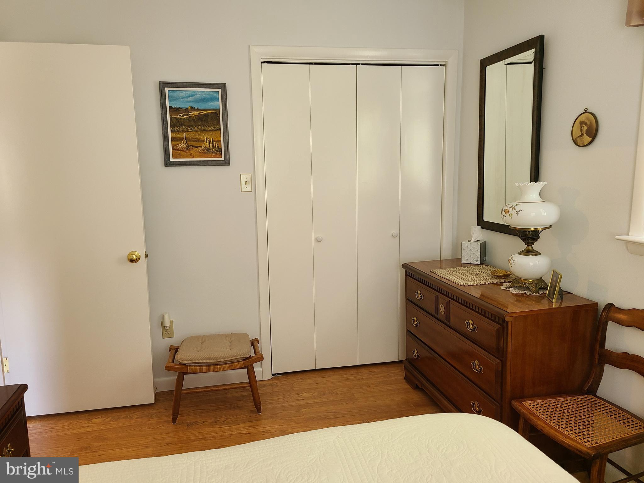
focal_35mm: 26
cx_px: 322
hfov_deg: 67.3
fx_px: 484
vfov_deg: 53.1
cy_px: 242
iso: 160
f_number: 1.8
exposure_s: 1/39
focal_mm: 5.4
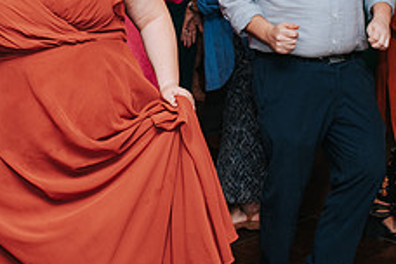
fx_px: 979
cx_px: 123
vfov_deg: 15.3
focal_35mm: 89
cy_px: 82
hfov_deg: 22.7
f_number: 4.5
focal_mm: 35
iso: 1000
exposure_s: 1/160
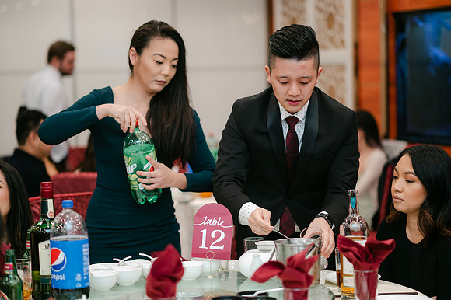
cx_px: 226
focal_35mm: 85
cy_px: 150
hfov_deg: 23.9
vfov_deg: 16.1
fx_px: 1064
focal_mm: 85
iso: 320
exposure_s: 1/125
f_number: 2
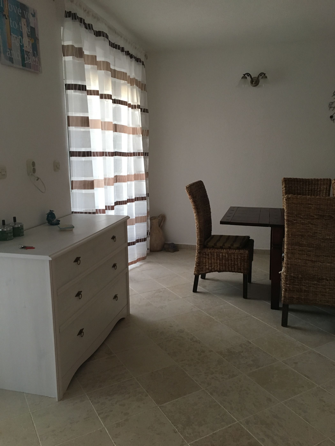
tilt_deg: -10.8
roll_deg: +0.5
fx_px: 374
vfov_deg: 61.7
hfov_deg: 48.2
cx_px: 168
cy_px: 223
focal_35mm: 29
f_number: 2.2
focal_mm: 4.15
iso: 160
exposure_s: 1/33
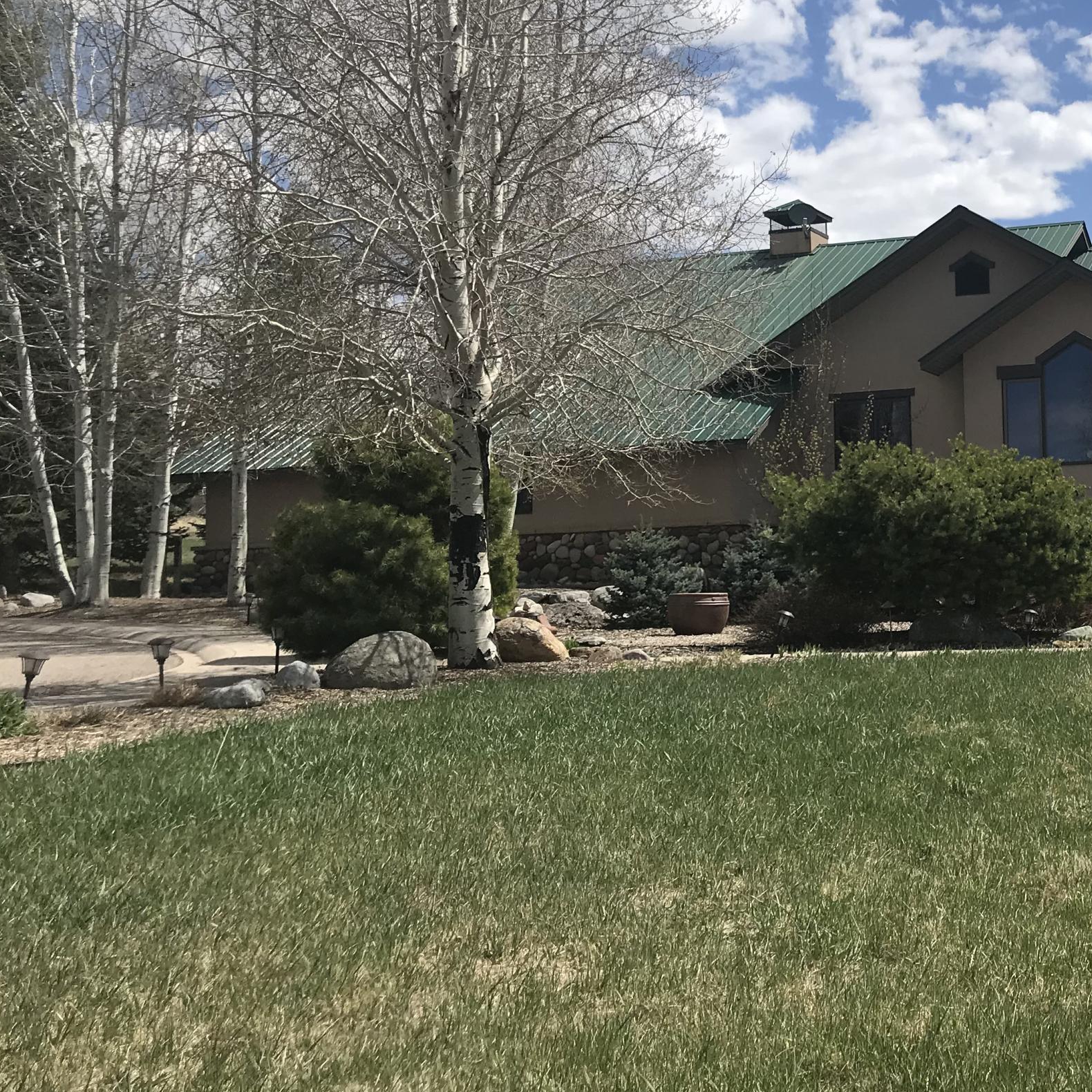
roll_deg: +1.6
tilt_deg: +4.2
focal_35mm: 47
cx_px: 1031
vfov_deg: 36.0
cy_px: 478
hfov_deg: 33.7
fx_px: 1677
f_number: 1.8
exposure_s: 1/3831
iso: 20
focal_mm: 3.99
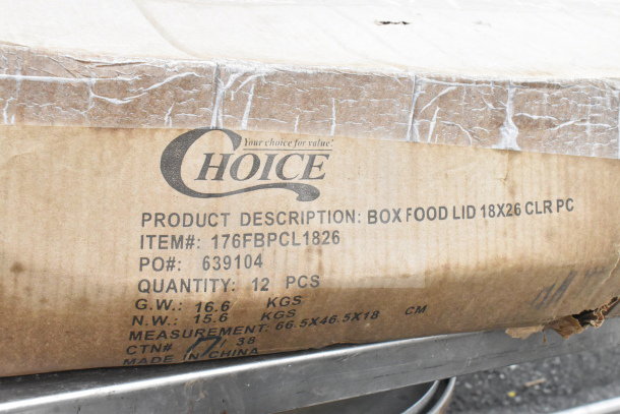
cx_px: 310
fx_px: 904
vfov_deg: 25.8
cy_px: 207
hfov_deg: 37.8
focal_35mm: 52
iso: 6400
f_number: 16
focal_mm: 35
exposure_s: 1/1000
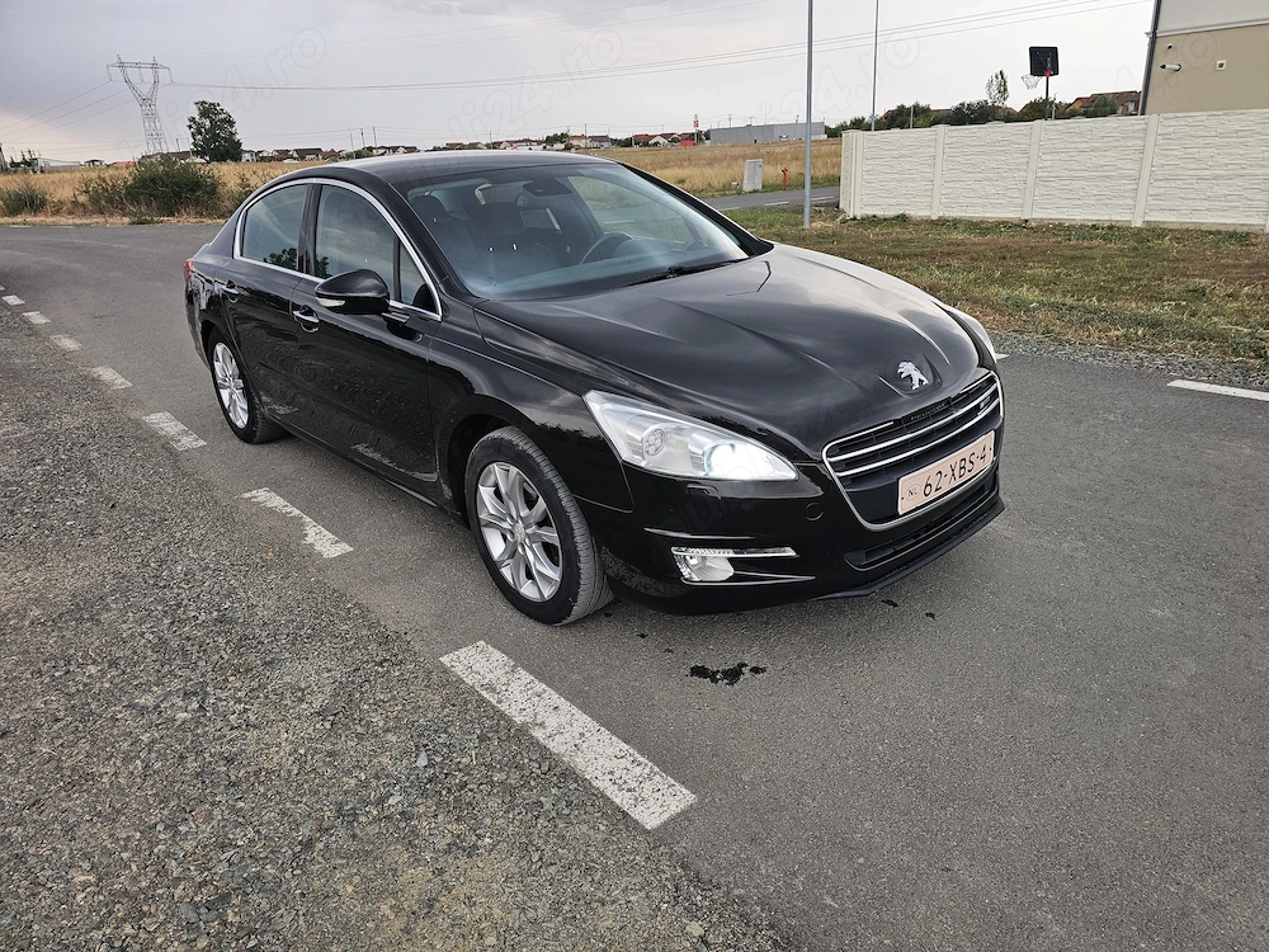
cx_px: 634
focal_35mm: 23
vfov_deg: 58.9
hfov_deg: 73.9
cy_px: 476
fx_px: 843
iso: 80
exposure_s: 1/180
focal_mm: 6.3
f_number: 1.7
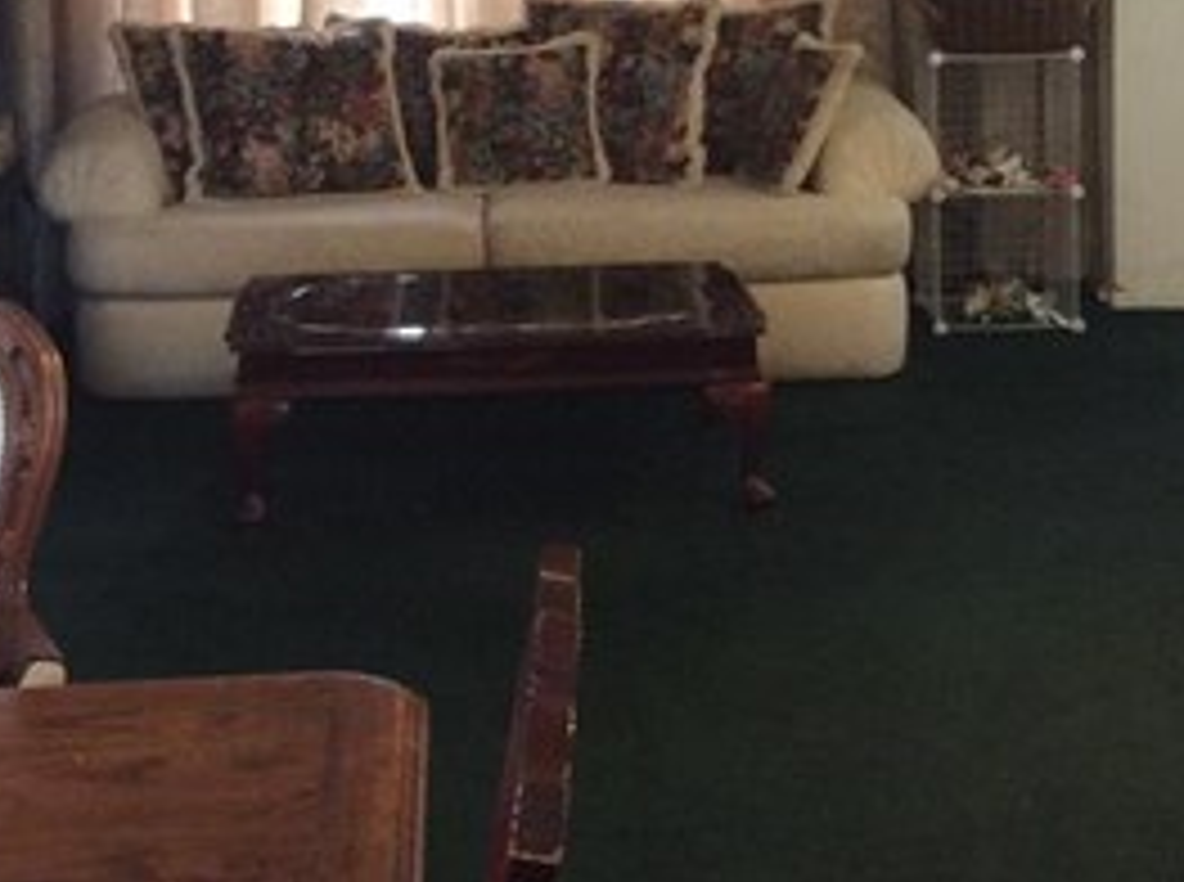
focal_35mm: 78
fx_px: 2662
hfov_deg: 25.1
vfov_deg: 18.5
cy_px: 90
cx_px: 504
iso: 125
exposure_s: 1/24
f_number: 2.4
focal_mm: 3.3
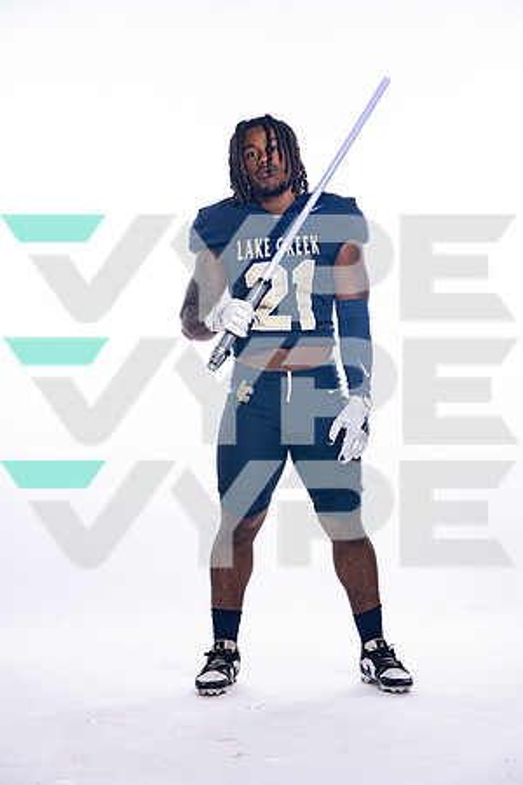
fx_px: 2135
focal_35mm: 98
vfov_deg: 20.8
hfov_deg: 14.0
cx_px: 262
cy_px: 392
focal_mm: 98
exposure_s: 1/250
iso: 400
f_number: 6.3
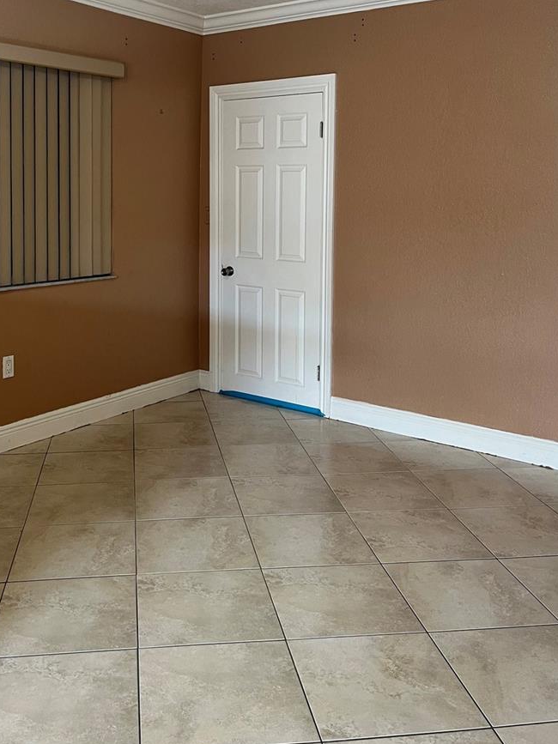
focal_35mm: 36
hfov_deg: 39.5
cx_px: 226
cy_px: 253
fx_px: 774
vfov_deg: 50.5
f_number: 1.6
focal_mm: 5.1
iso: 100
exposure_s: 1/60
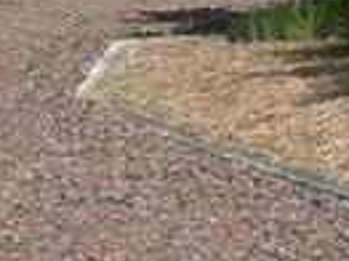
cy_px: -205
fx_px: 2841
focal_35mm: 282
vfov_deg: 5.2
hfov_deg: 6.9
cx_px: -216
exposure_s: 1/400
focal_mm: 6
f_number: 4
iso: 80
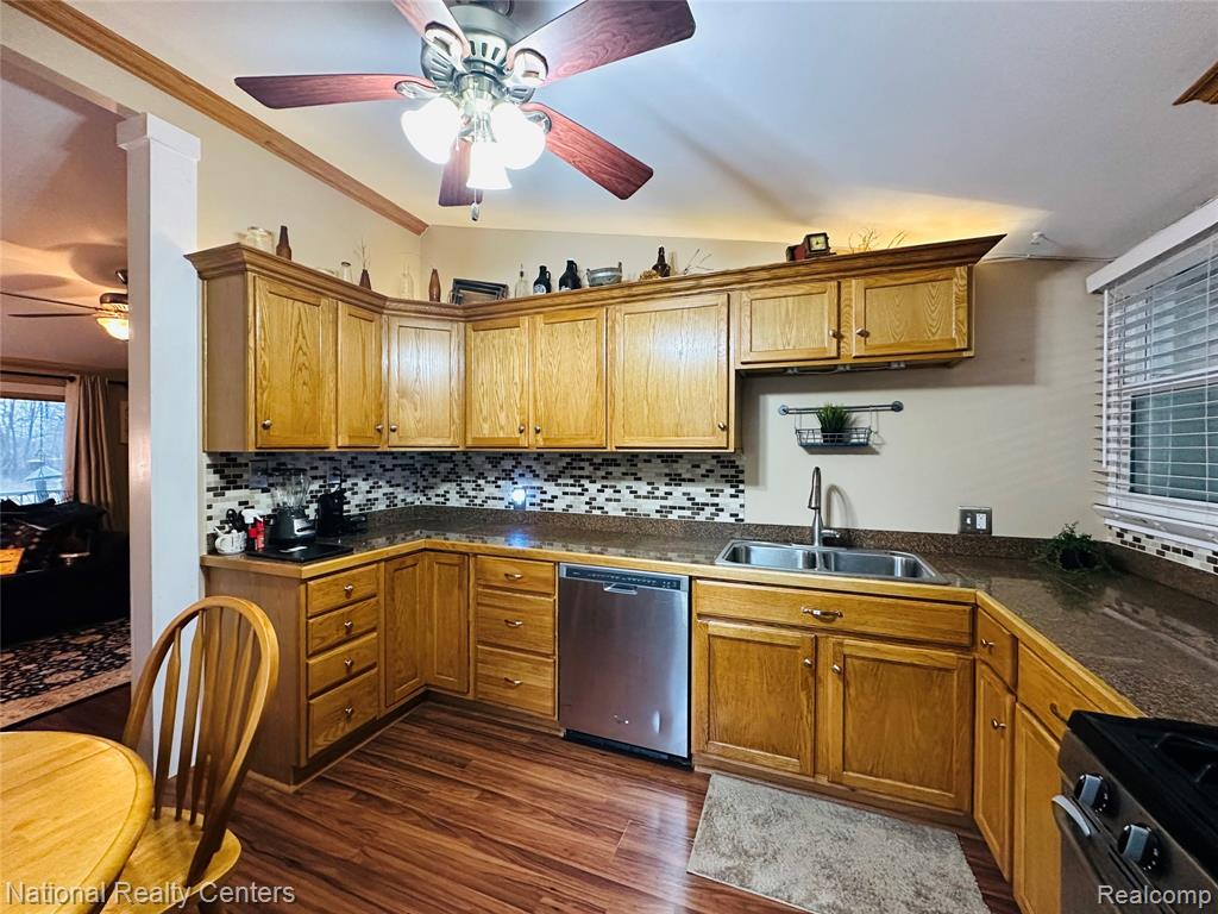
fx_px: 493
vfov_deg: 85.7
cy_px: 457
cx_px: 609
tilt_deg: -1.0
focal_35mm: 14
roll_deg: +0.0
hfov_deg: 102.1
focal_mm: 2.22
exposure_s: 1/60
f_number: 2.2
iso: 640
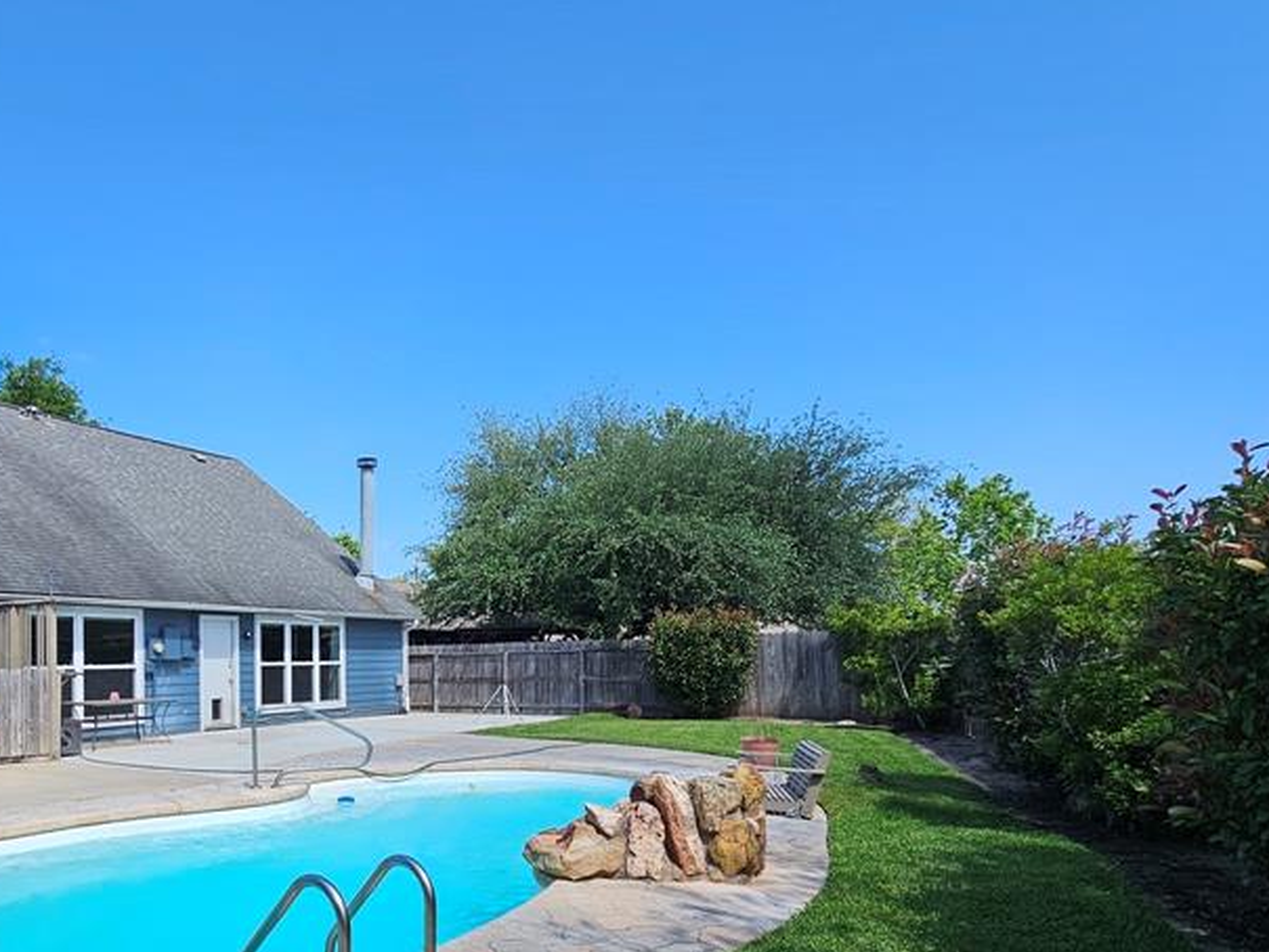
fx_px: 807
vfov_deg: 59.4
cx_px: 371
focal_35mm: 22
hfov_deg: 72.8
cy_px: 652
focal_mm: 2.2
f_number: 2.2
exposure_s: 1/1437
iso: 50
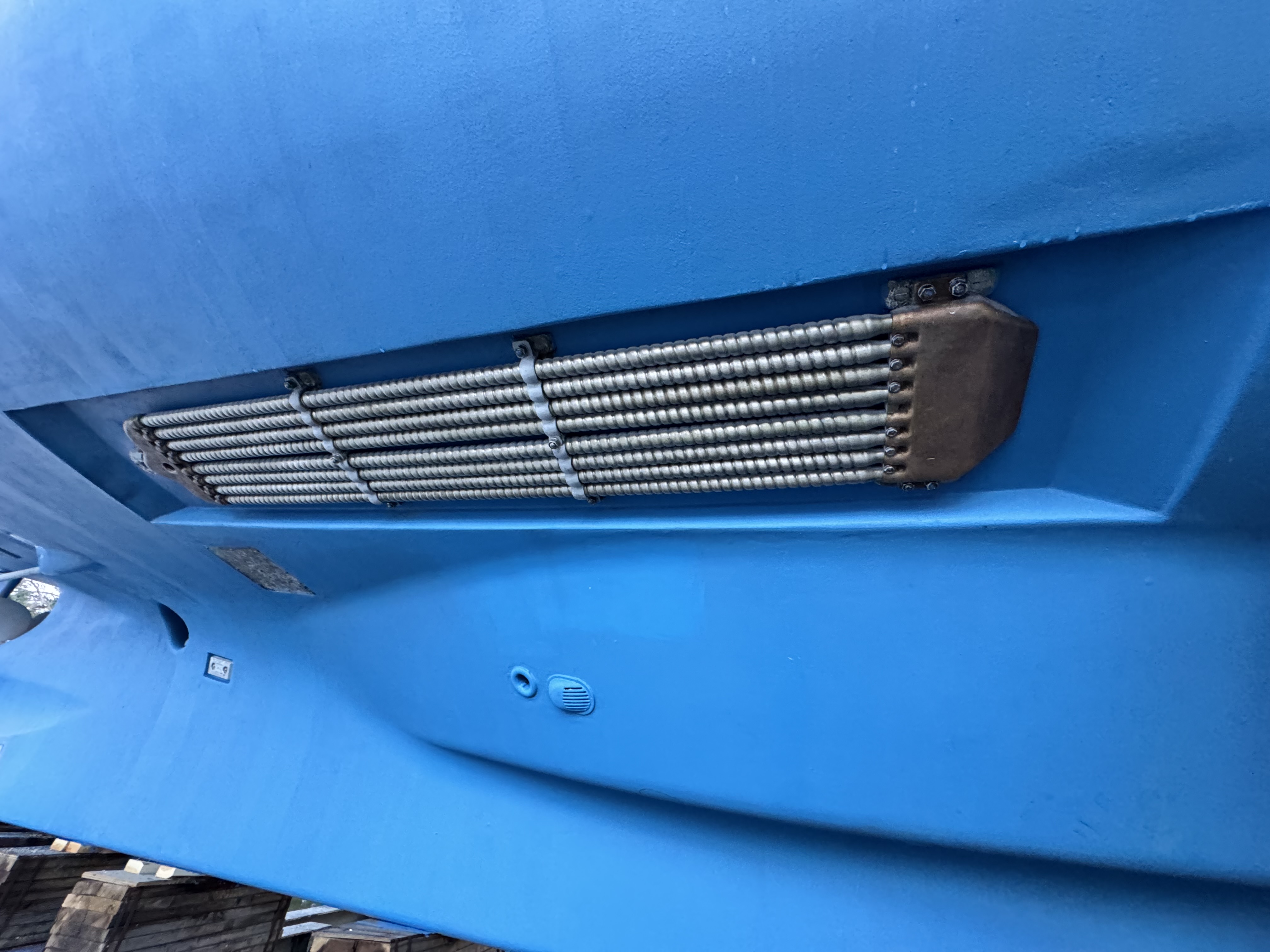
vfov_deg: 85.7
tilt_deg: +29.1
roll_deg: -9.3
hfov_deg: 102.1
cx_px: 635
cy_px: 476
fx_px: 514
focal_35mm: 14
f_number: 2.2
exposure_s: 1/60
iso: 640
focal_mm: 2.22
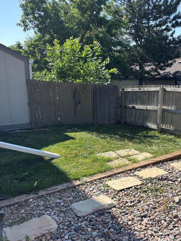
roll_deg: +0.4
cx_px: 108
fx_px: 237
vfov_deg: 54.0
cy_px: 123
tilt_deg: -13.4
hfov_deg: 41.6
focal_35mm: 34
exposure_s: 1/1543
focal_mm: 5.96
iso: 50
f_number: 1.6
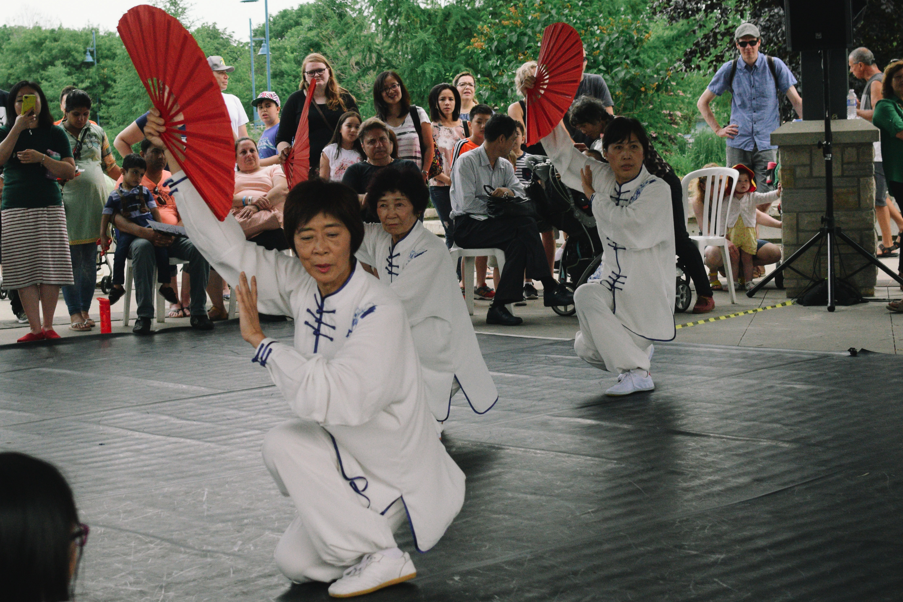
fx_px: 1773
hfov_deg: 28.5
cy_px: 262
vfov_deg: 19.3
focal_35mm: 71
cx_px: 337
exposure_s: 1/1250
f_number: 4.5
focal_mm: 35
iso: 1600
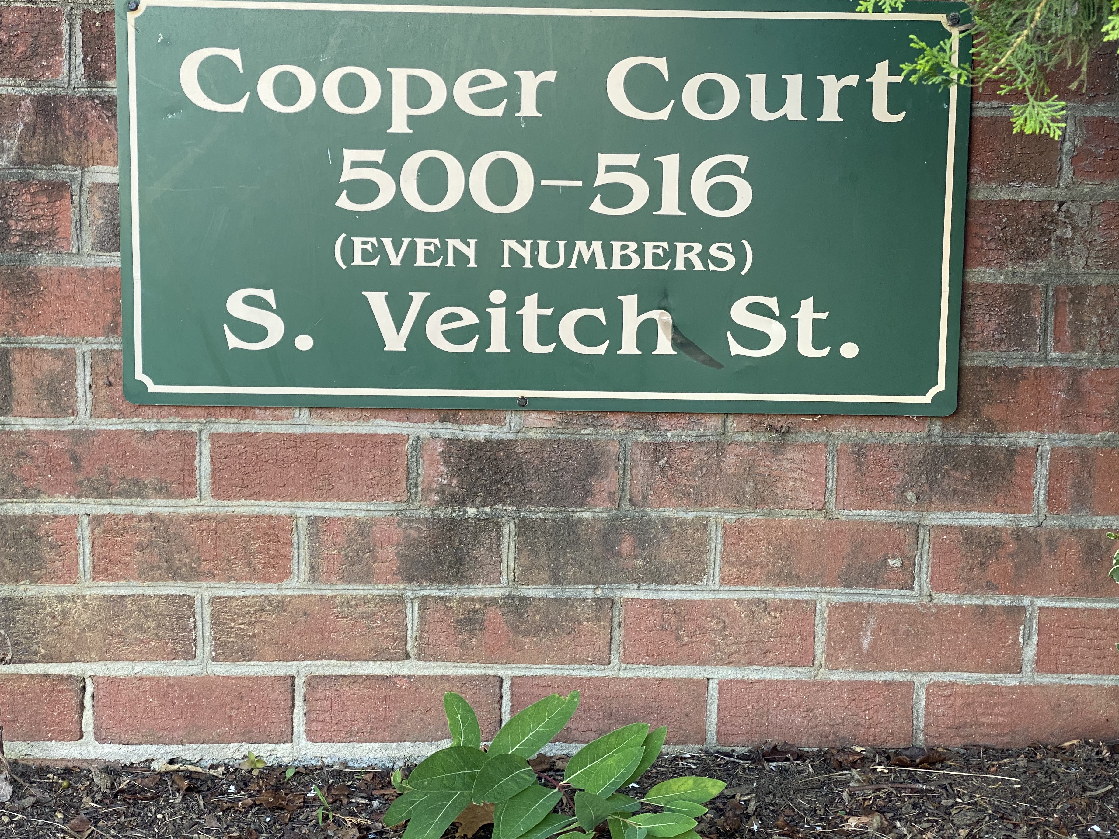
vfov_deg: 25.7
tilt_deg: -8.3
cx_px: 560
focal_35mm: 57
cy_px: 397
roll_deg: -1.1
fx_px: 1843
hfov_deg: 33.8
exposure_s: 1/121
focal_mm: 6
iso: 80
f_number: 2
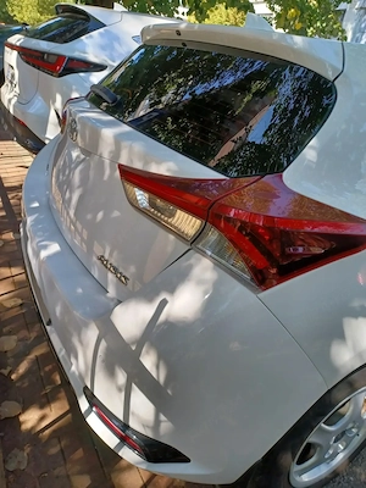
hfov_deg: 54.9
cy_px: 244
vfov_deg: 69.4
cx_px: 183
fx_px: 352
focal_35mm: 25
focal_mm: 4.6
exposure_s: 1/100
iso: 40
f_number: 1.8
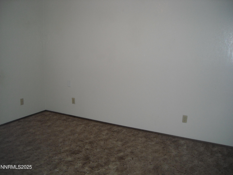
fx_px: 236
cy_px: 88
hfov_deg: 52.6
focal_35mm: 35
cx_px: 116
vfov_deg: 40.7
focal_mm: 5.7
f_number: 2.8
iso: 200
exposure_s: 1/60
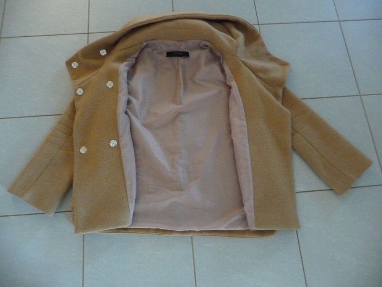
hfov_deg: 63.4
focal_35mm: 28
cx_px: 191
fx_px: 309
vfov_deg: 49.7
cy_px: 144
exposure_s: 1/10
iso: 800
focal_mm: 4.7
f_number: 3.3
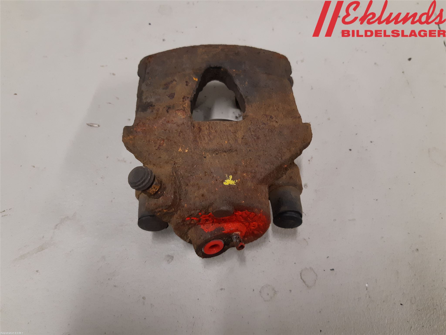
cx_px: 223
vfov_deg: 53.1
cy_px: 168
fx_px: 335
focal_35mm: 26
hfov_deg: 67.3
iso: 160
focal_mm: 3.93
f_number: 1.7
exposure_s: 1/50
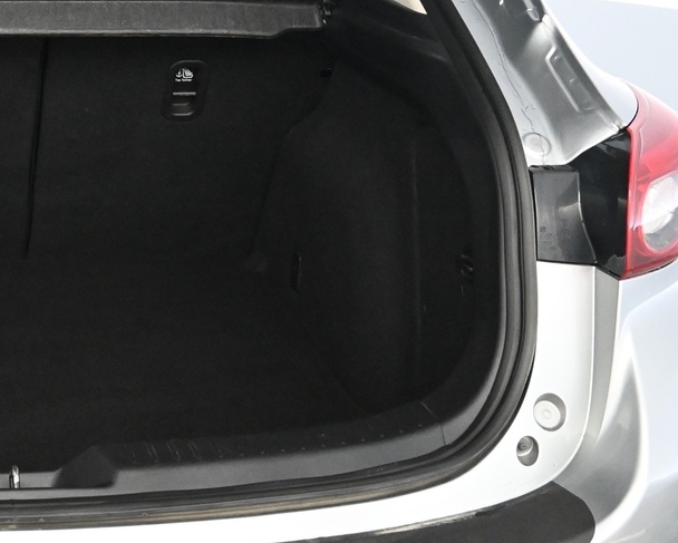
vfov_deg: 25.3
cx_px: -28
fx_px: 1205
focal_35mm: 60
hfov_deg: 29.0
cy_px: 200
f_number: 4.5
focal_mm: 16
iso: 4000
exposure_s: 1/80
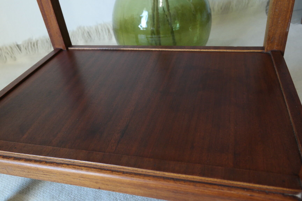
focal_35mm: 30
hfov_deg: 61.9
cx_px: 151
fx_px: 252
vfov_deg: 43.6
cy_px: 100
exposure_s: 1/25
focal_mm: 20
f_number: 5.6
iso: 800
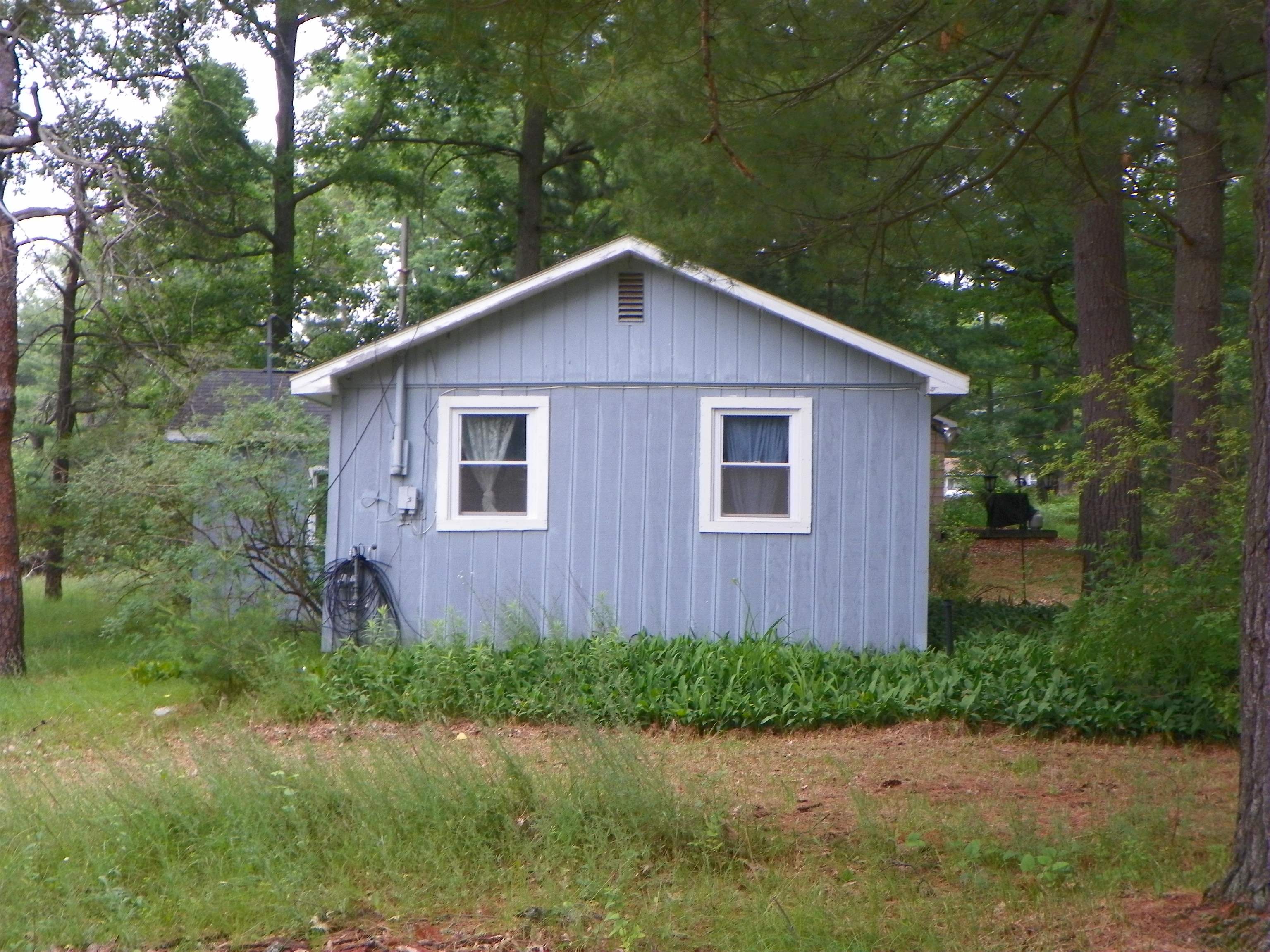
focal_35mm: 50
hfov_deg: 38.2
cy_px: 476
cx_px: 635
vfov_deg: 29.1
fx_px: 1834
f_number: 3.5
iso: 80
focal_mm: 8.9
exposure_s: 1/40
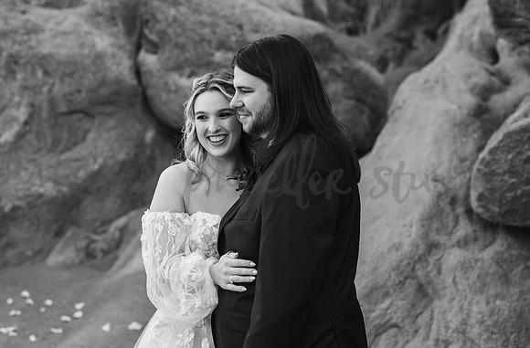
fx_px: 799
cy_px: 157
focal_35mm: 54
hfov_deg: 36.7
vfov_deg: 24.6
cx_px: 242
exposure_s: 1/500
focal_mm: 50
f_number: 2.5
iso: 125
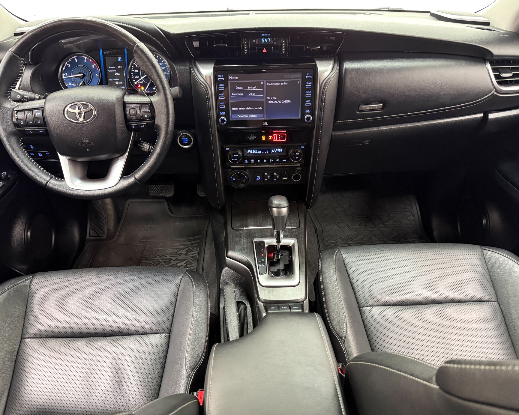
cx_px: 255
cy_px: 212
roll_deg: +0.7
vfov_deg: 54.9
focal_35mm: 26
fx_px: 399
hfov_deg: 66.0
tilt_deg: -35.4
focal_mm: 6.76
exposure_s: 1/30
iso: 800
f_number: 1.78
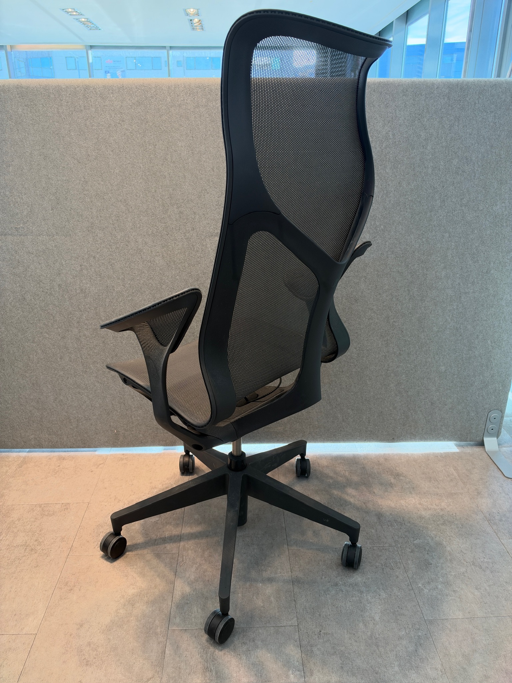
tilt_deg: -21.9
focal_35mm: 24
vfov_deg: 71.6
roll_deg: +0.3
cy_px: 342
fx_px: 473
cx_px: 256
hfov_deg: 56.8
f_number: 1.8
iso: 160
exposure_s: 1/129
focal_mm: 6.93
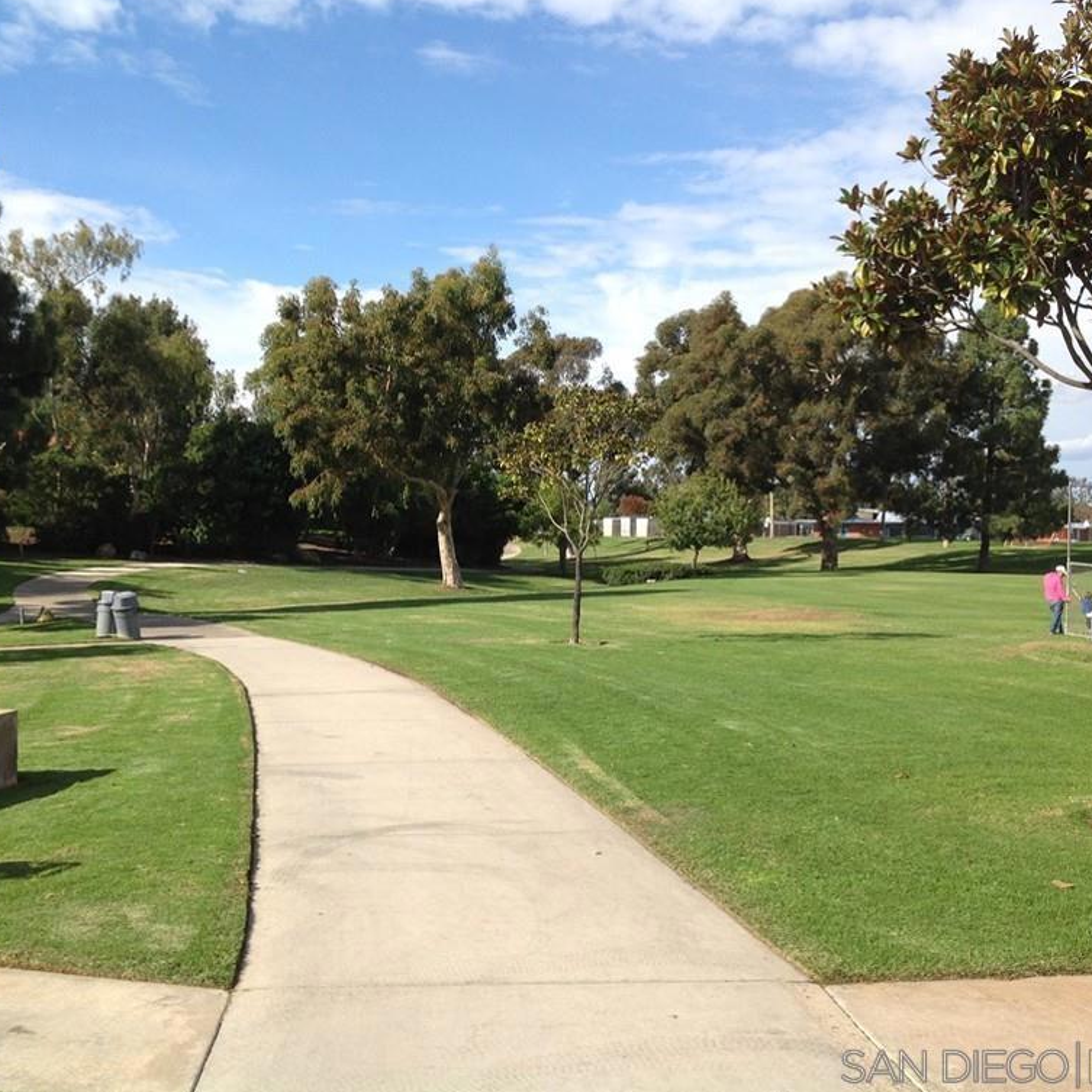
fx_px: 1499
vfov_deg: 40.0
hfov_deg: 39.9
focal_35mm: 42
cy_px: 543
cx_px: 447
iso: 50
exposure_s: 1/1592
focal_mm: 4.28
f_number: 2.4
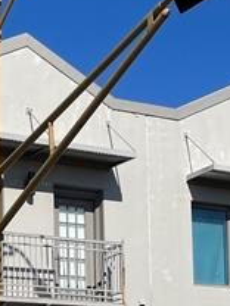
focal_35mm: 96
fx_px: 850
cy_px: 331
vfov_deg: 19.6
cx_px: -10
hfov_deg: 15.1
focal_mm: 4.2
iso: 50
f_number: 1.6
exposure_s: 1/9091
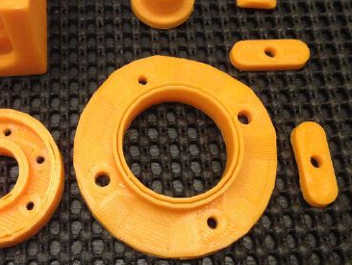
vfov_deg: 30.0
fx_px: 488
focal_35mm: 48
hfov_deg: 39.4
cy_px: 81
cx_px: 131
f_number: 2.4
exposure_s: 1/15
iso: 400
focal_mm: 4.12
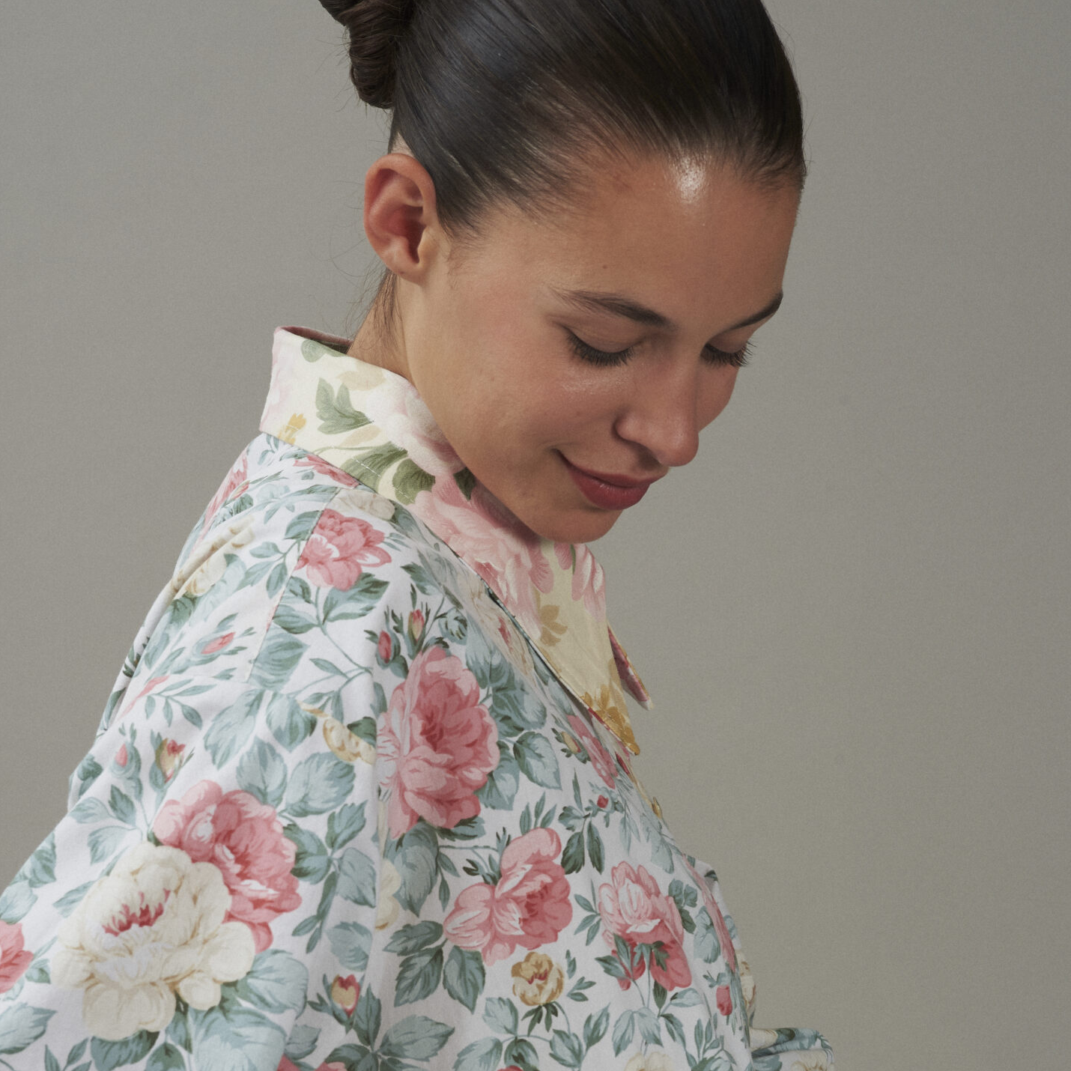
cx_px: 465
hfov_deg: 12.5
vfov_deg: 12.4
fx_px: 4901
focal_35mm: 140
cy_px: 808
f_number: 13
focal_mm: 92
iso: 200
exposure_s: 1/160
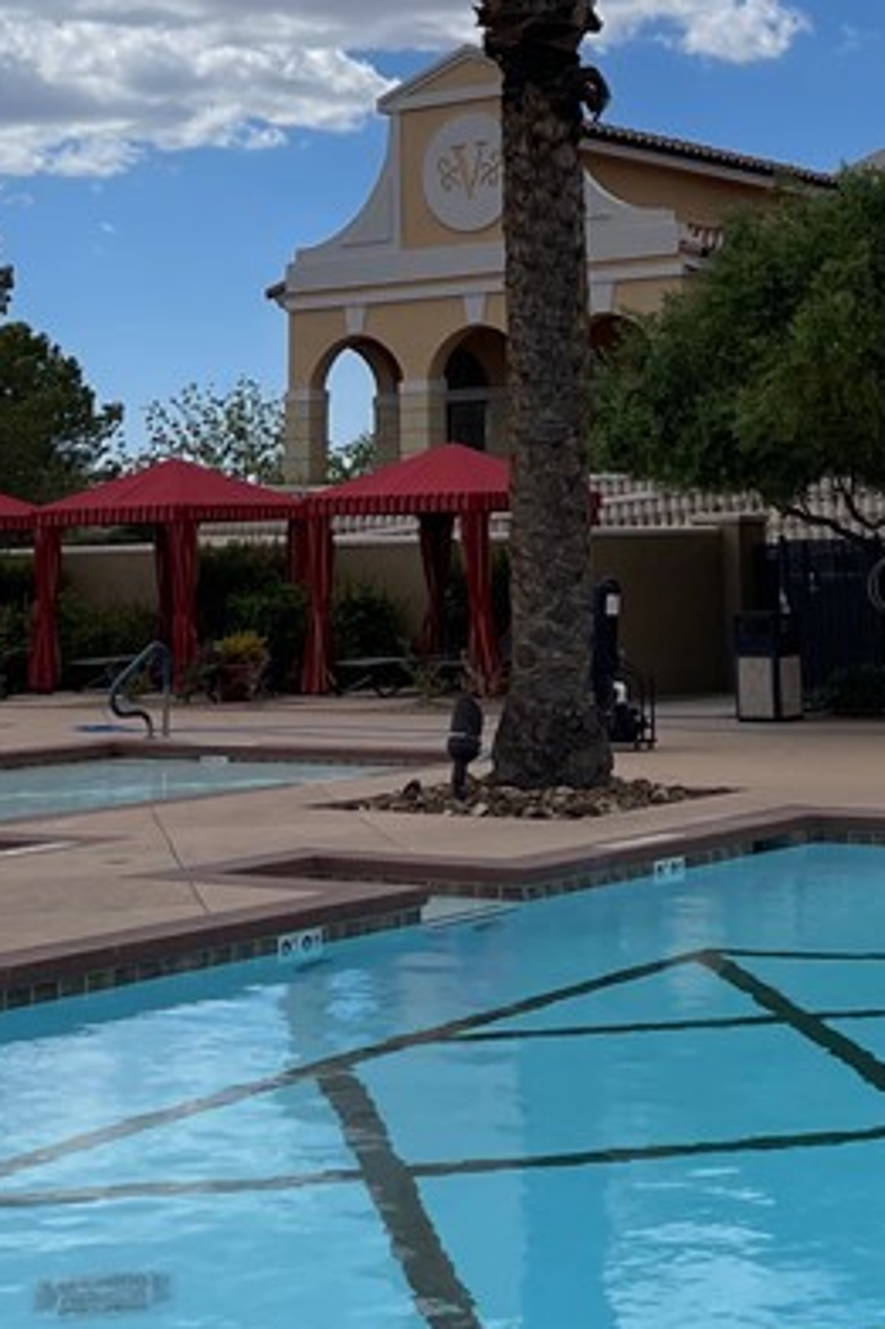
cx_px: 522
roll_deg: -0.6
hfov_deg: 20.0
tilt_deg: +14.5
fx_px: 2510
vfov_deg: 27.3
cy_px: -122
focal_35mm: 68
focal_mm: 5.1
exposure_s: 1/8547
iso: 32
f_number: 1.6
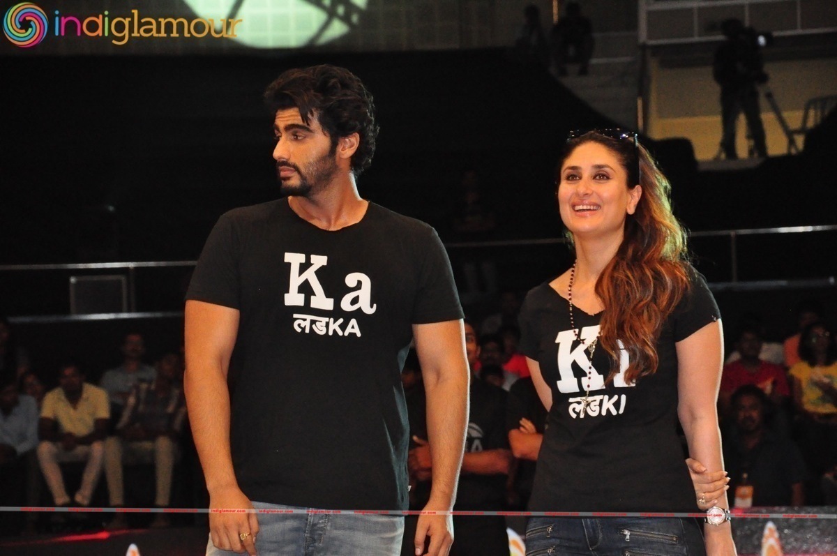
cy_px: 278
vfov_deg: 8.7
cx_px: 418
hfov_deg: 13.1
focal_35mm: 158
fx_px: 3657
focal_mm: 105
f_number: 5.6
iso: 3200
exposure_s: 1/125
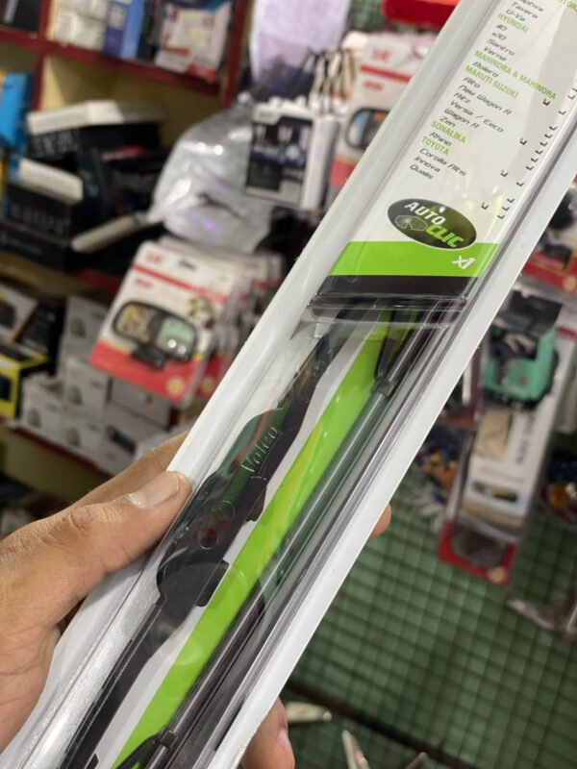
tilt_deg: -17.2
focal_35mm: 52
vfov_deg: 36.8
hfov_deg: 28.0
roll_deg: -11.2
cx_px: 288
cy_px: 384
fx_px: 1156
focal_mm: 6
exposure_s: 1/33
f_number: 2
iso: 125
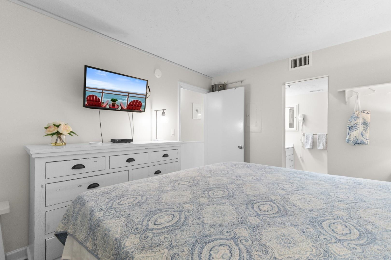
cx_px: 196
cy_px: 130
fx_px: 163
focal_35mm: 15
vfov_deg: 77.3
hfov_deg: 100.4
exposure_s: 1/3
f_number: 4.5
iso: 100
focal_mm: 10
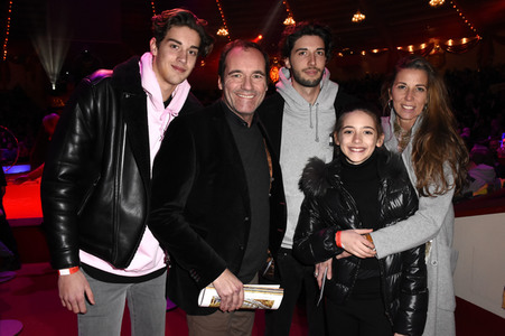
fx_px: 378
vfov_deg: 47.9
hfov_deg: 67.4
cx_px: 252
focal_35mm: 27
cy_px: 168
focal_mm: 18
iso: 2500
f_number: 6.3
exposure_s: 1/125
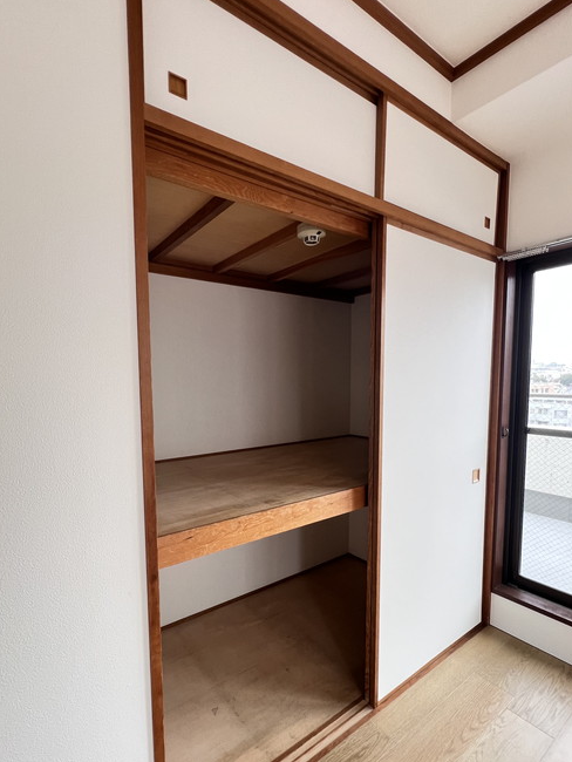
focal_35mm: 16
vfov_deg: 94.3
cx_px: 263
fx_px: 352
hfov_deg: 78.0
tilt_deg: -4.3
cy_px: 410
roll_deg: +0.6
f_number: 1.8
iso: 100
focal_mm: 1.57
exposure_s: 1/99
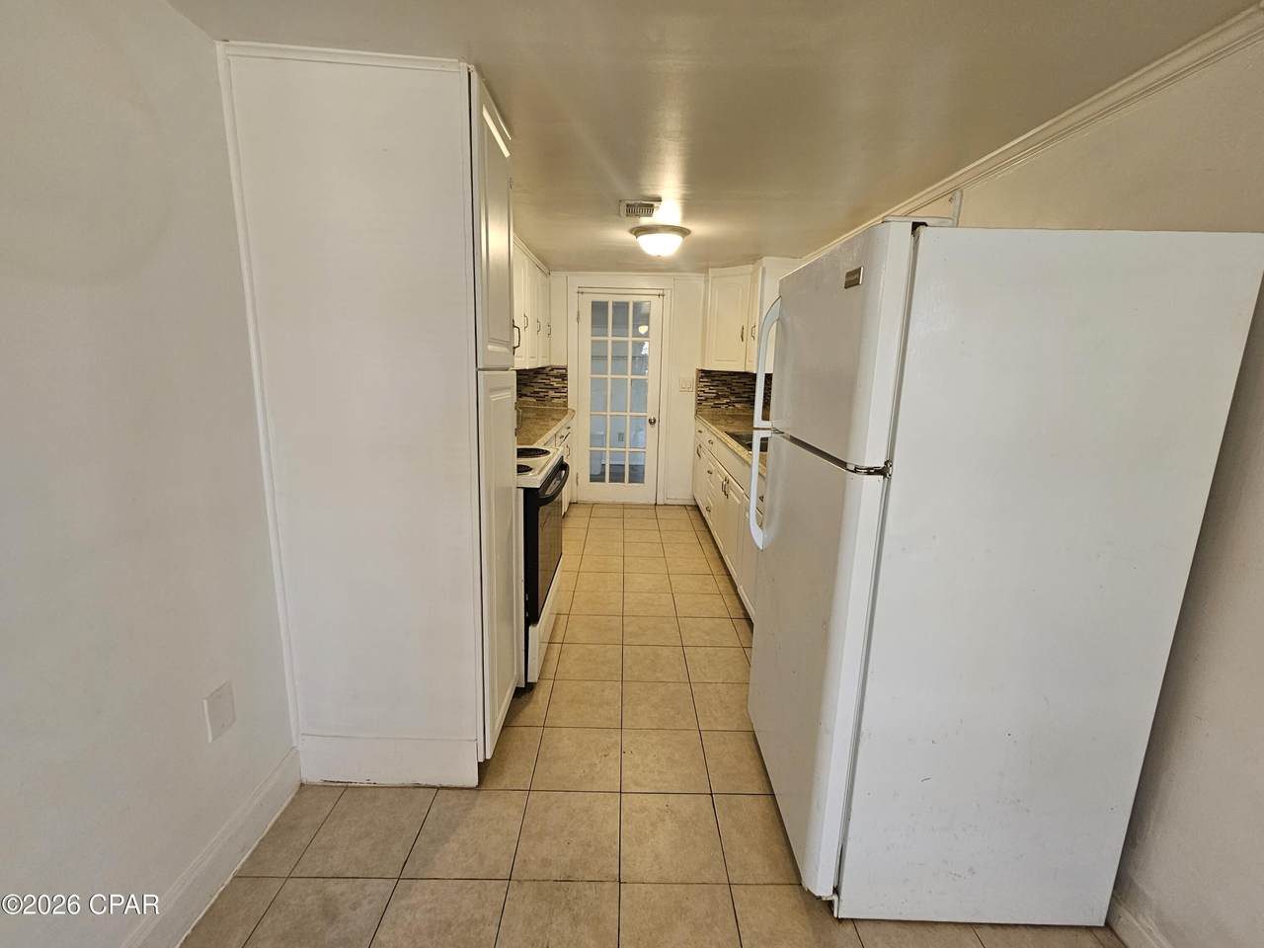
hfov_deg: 106.2
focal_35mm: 13
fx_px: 475
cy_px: 474
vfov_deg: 89.9
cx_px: 632
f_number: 2.2
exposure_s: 1/60
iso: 160
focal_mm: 2.2
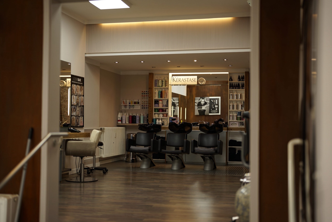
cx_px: 166
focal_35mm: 50
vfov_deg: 27.0
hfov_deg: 39.6
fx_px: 461
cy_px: 111
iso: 100
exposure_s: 1/200
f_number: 1.2
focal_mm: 50
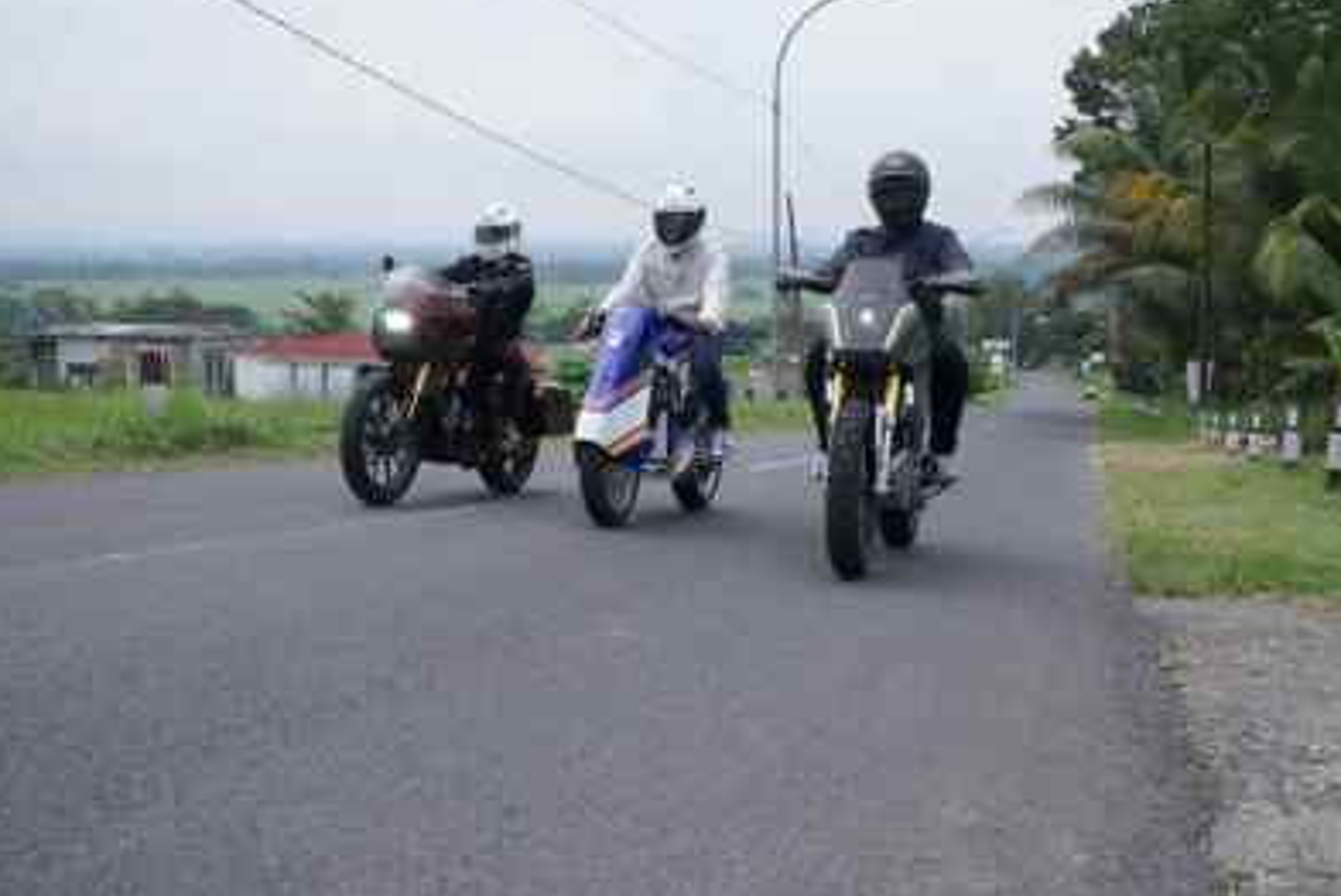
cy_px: 439
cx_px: 672
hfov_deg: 53.1
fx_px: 1342
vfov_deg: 36.9
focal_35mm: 36
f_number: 13
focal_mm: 35
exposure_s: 1/400
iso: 1600
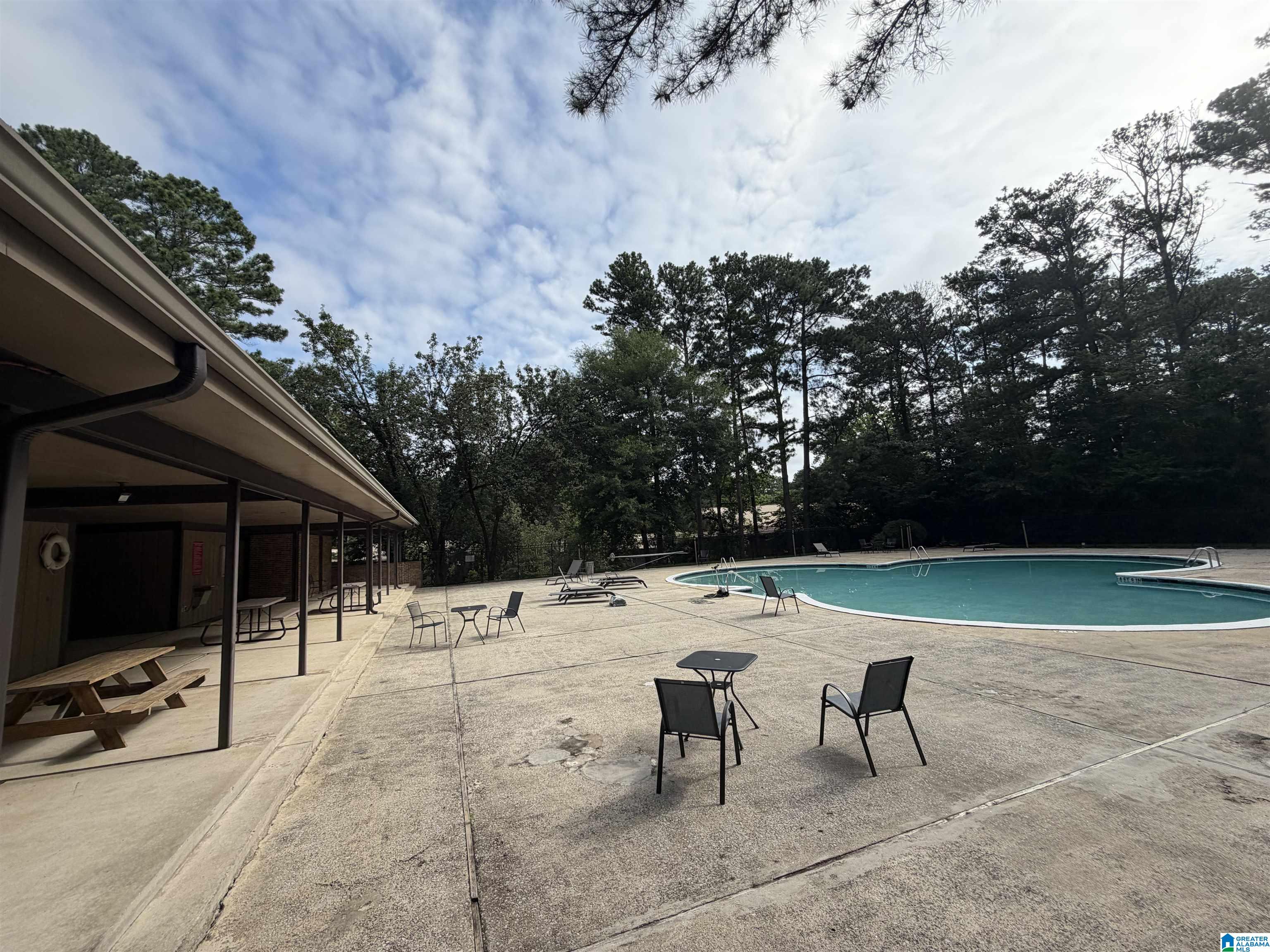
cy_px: 476
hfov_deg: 102.1
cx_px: 635
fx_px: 514
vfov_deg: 85.7
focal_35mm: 14
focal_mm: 2.22
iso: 32
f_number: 2.2
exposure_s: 1/1050
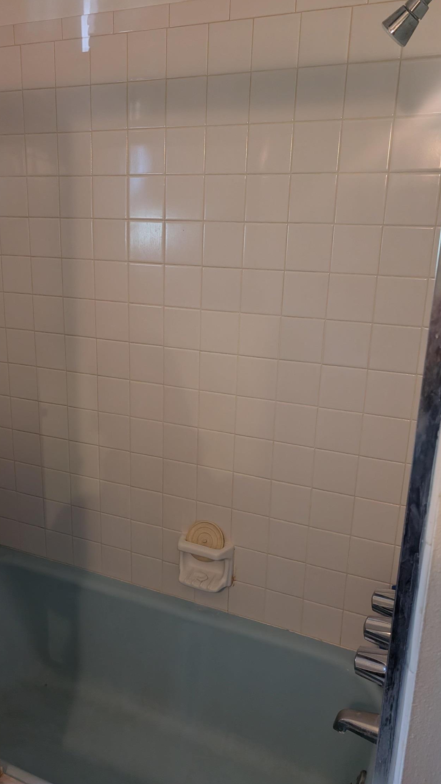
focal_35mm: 27
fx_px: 561
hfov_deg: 42.9
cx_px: 210
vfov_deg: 69.9
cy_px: 390
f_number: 1.68
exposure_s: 1/120
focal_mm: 6.9
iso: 688
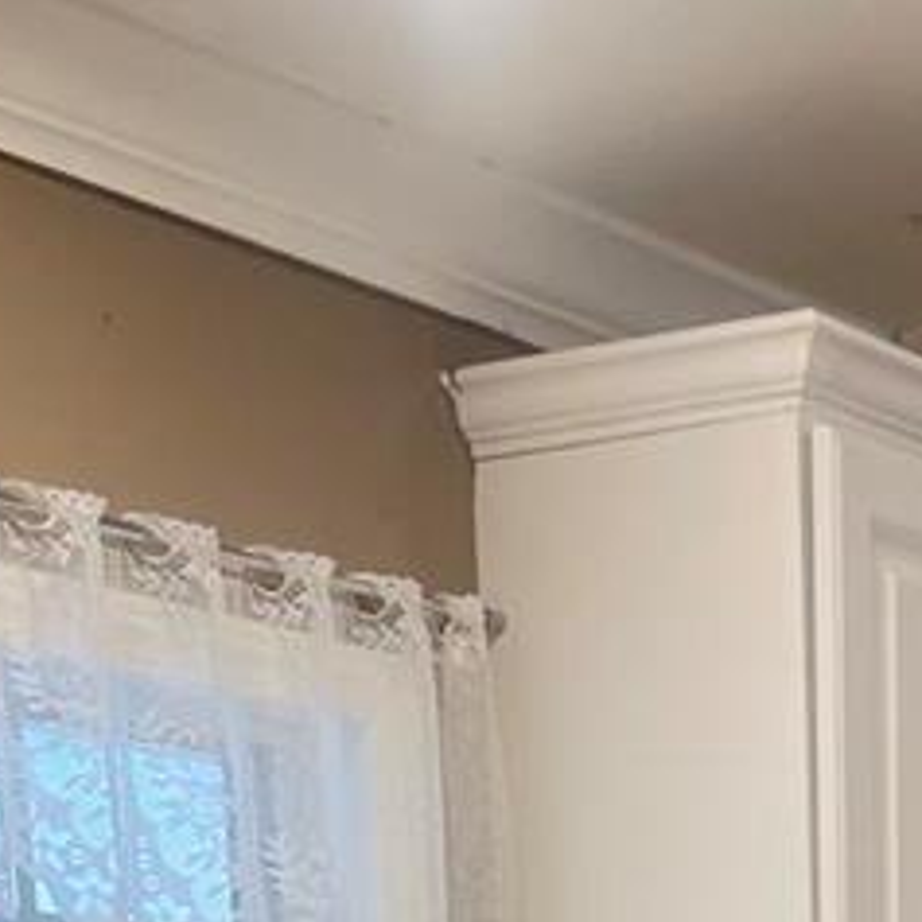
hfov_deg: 15.3
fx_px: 3375
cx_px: 945
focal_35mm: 112
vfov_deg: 12.3
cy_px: 2206
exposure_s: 1/60
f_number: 1.6
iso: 80
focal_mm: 5.1
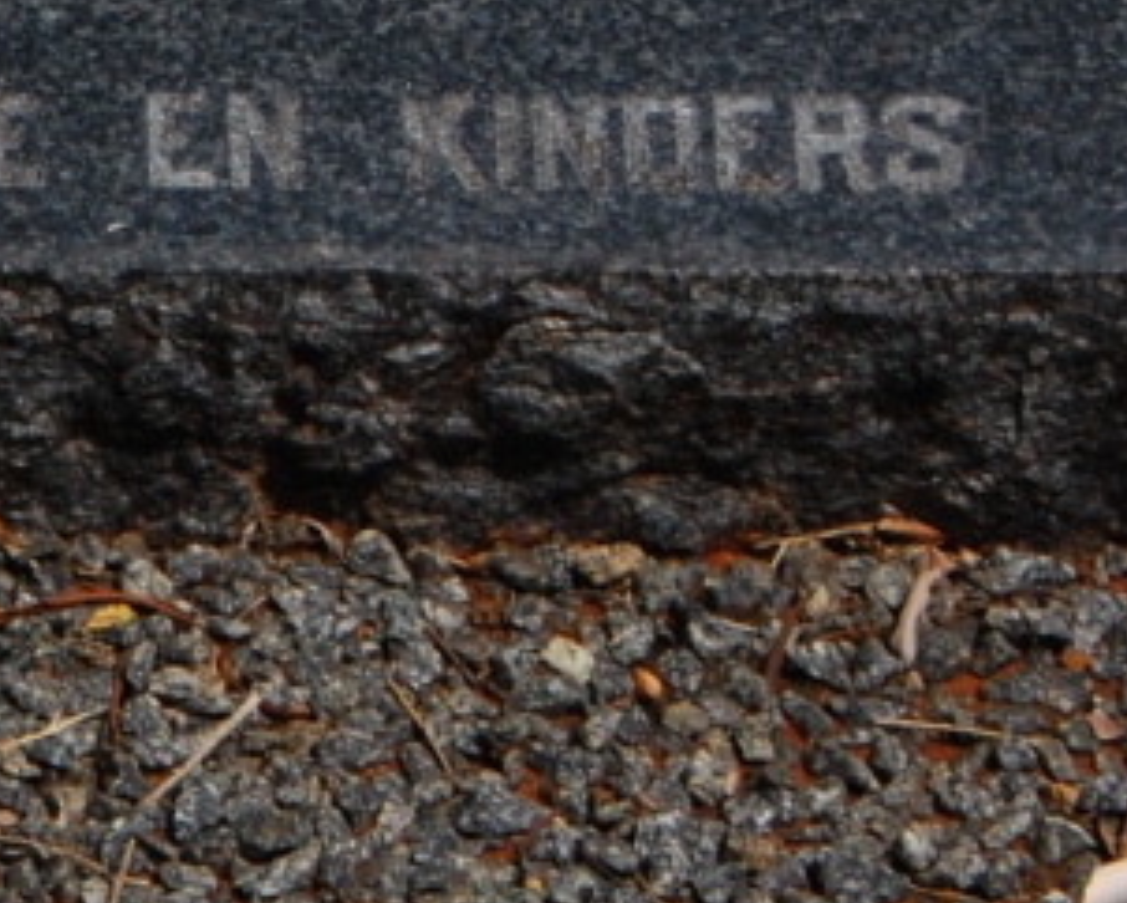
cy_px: -319
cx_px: -634
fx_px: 11148
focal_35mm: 334
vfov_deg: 4.6
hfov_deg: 5.7
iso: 400
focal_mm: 70
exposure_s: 1/320
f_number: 18
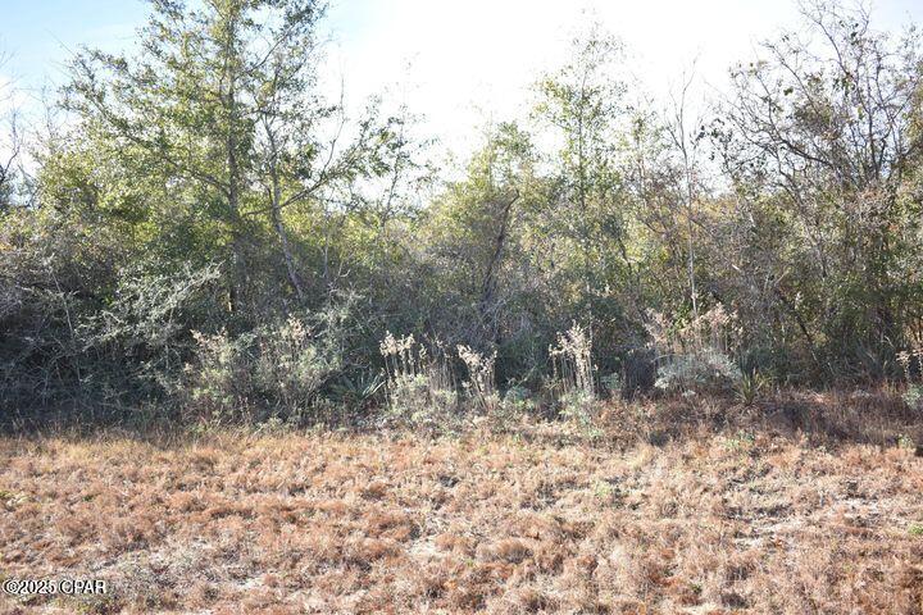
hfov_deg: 57.2
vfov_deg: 40.0
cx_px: 462
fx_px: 846
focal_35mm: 33
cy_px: 308
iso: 100
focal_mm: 22
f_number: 3.8
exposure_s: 1/200
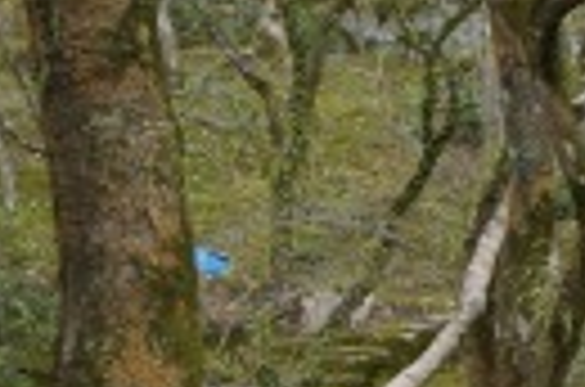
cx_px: 1444
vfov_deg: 6.3
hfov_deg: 8.9
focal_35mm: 208
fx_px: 3372
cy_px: 936
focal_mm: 18
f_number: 5.6
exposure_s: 1/125
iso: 200
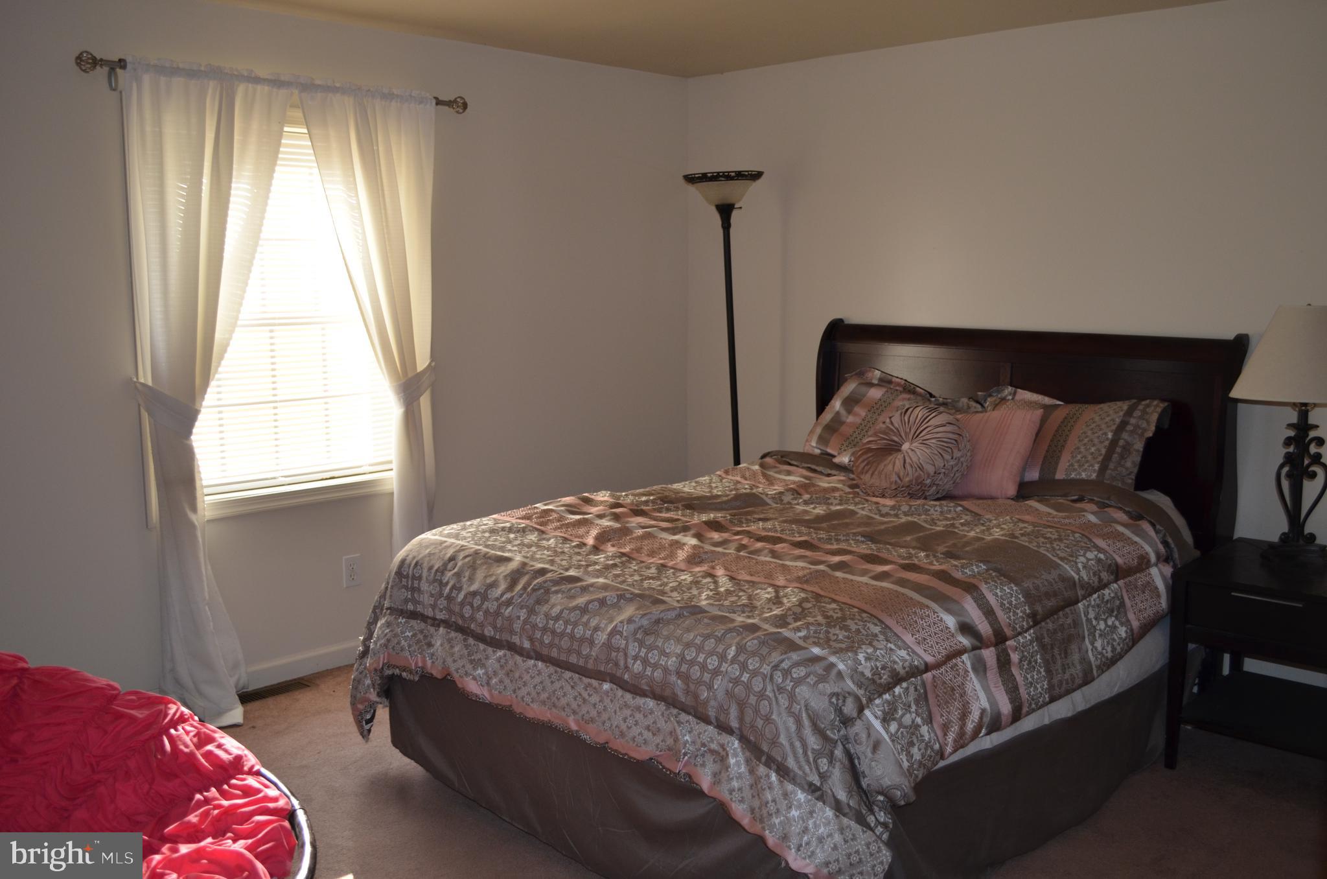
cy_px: 440
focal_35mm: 33
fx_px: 1214
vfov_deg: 39.8
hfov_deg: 57.3
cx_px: 664
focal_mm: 22
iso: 400
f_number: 3.8
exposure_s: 1/60
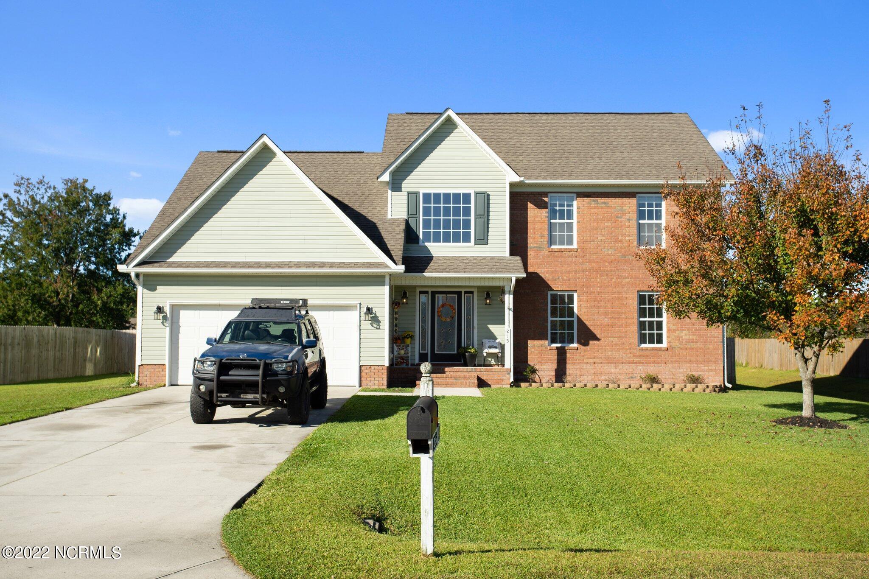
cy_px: 290
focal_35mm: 36
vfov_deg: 36.9
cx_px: 434
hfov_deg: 53.1
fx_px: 869
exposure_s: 1/500
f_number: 8
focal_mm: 36
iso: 160
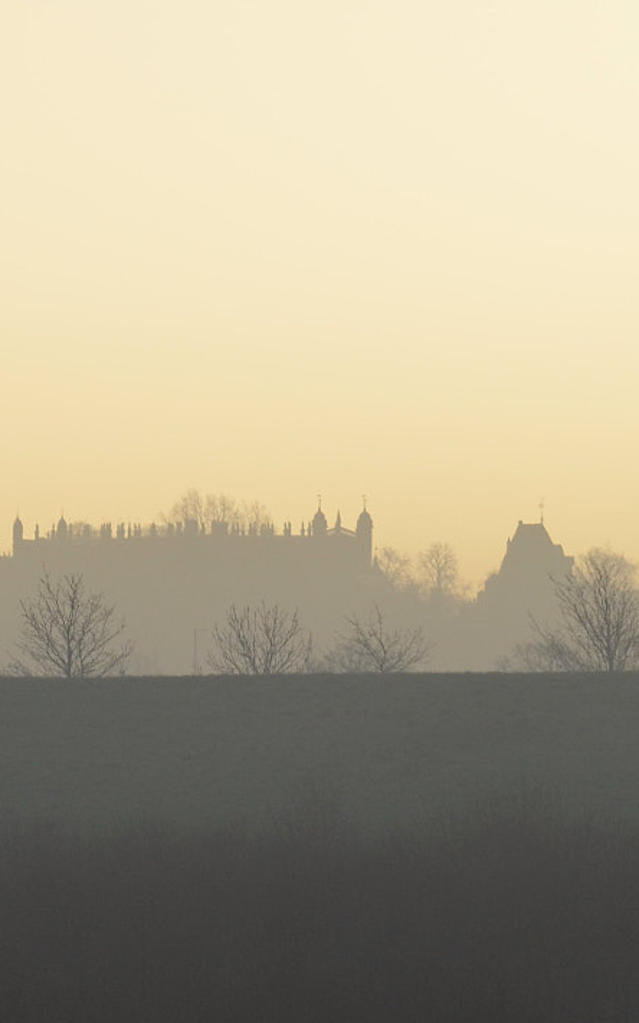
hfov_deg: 1.6
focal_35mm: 835
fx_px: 23280
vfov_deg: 2.5
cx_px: -249
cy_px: 338
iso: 200
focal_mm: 190
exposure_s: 1/640
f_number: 6.3
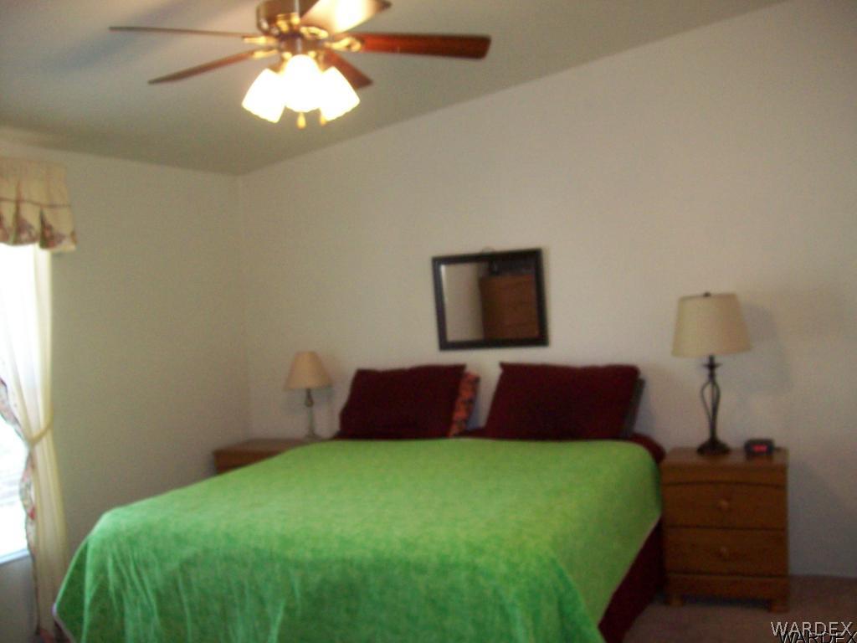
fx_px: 891
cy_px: 322
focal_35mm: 36
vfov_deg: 39.7
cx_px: 428
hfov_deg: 51.4
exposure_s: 1/64
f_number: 2.7
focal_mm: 6
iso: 200
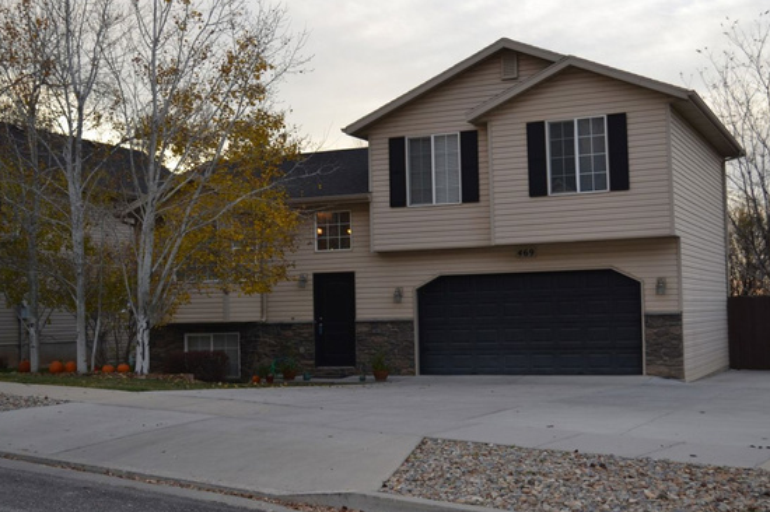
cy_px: 249
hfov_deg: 39.2
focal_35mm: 51
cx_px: 371
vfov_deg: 26.7
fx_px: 1081
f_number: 4.5
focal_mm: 29
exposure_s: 1/125
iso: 125
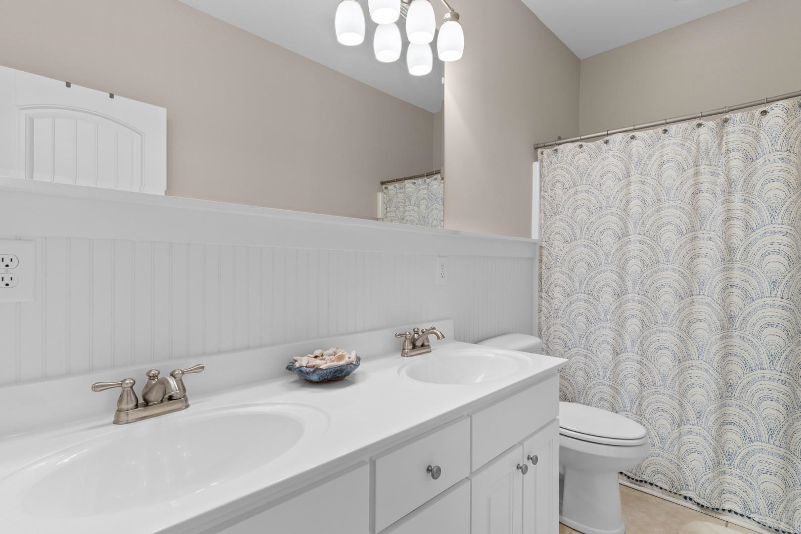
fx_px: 356
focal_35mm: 16
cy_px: 267
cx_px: 400
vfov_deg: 73.7
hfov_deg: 96.7
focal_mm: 11
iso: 100
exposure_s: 1/6
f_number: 4.8
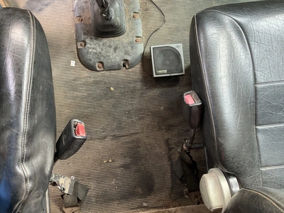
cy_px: 106
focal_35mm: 29
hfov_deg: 61.7
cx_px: 142
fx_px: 238
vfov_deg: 48.2
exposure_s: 1/60
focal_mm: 3
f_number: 1.8
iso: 100
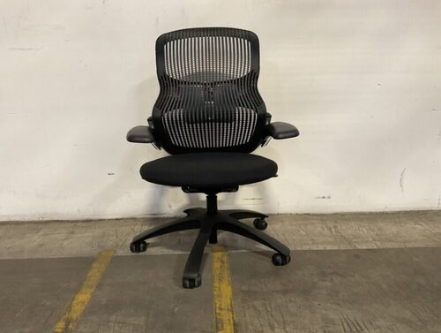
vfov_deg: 48.4
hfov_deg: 61.6
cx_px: 220
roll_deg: +0.7
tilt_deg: -12.7
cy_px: 166
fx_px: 370
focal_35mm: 29
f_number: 1.8
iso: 200
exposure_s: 1/60
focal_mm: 3
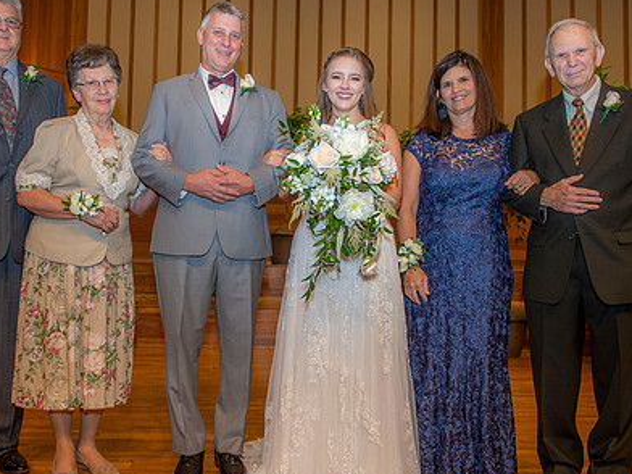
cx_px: 279
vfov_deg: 38.7
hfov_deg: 50.0
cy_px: 242
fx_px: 676
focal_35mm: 37
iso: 640
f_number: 4
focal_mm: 26
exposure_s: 1/125
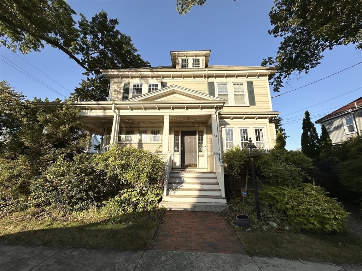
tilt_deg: +12.5
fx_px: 146
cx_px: 181
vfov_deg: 85.7
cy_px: 136
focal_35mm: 14
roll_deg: -0.9
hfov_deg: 102.1
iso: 40
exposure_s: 1/1887
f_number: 2.2
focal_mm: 2.22
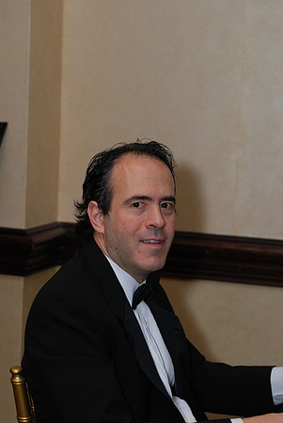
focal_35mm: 84
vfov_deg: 24.2
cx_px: 142
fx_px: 988
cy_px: 212
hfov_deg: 16.3
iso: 400
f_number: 4
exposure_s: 1/100
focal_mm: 56
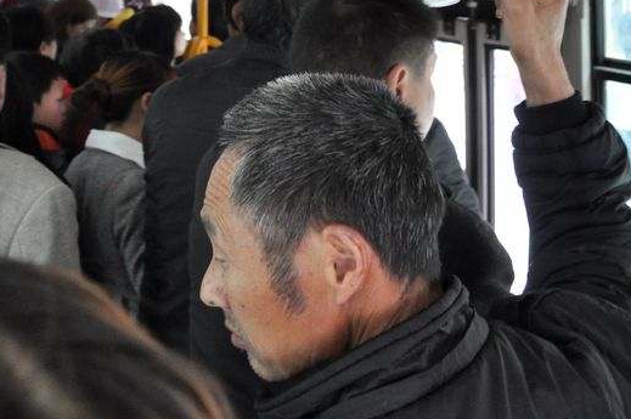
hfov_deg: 37.3
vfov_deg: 25.1
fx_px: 911
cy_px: 35
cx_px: 162
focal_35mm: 52
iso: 1250
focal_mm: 18
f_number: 4.5
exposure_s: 1/80
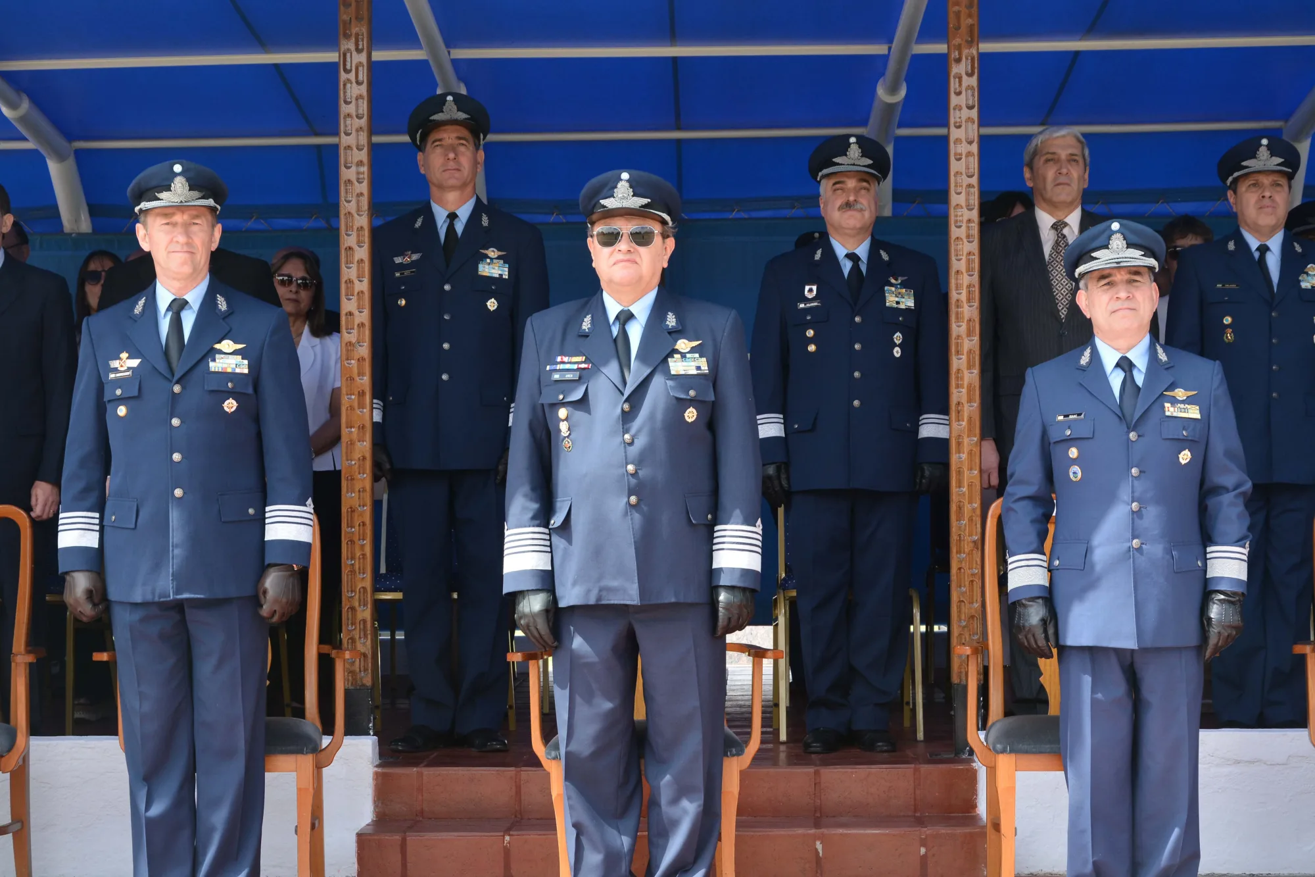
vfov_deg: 18.9
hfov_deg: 28.1
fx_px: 2630
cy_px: 438
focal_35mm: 72
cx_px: 658
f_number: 8
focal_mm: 48
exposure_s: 1/250
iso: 500
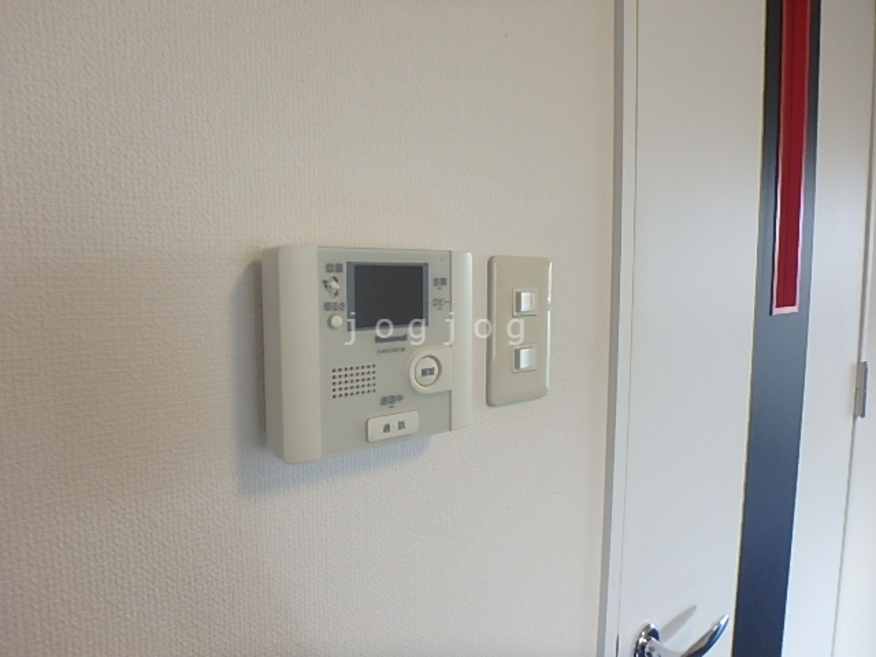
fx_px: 531
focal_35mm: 21
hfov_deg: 79.0
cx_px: 438
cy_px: 328
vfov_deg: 63.4
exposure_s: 1/30
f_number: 3.5
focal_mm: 3.7
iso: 320
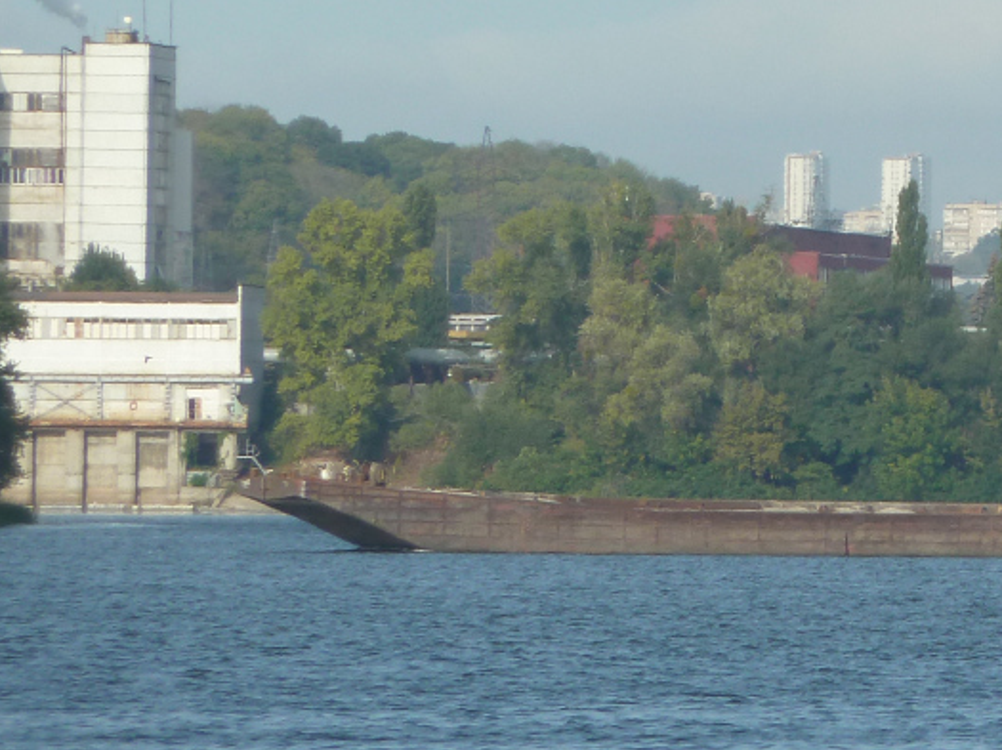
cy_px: 314
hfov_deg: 2.9
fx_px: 19930
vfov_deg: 2.2
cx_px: 1117
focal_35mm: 689
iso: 80
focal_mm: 45.7
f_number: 4.8
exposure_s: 1/320
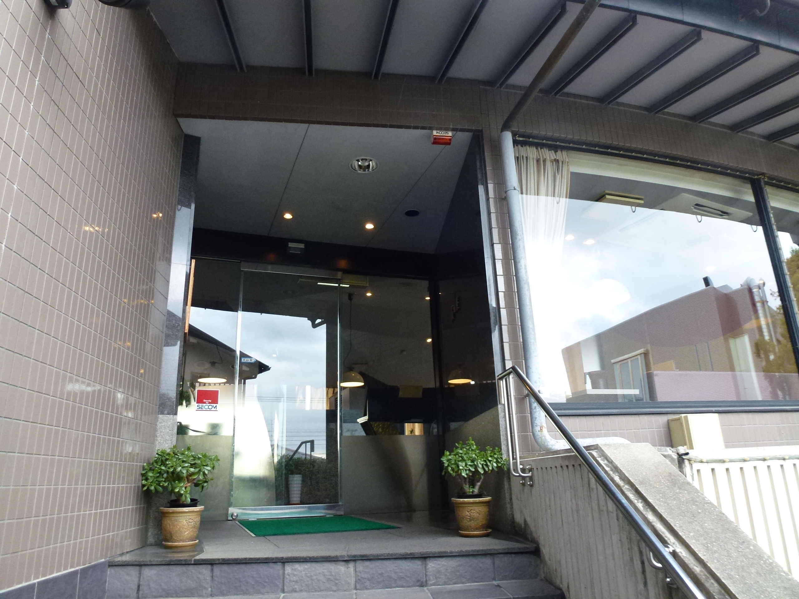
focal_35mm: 24
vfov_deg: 56.8
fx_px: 554
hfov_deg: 71.6
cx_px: 400
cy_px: 300
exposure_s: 1/40
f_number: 3.3
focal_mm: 4.3
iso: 200
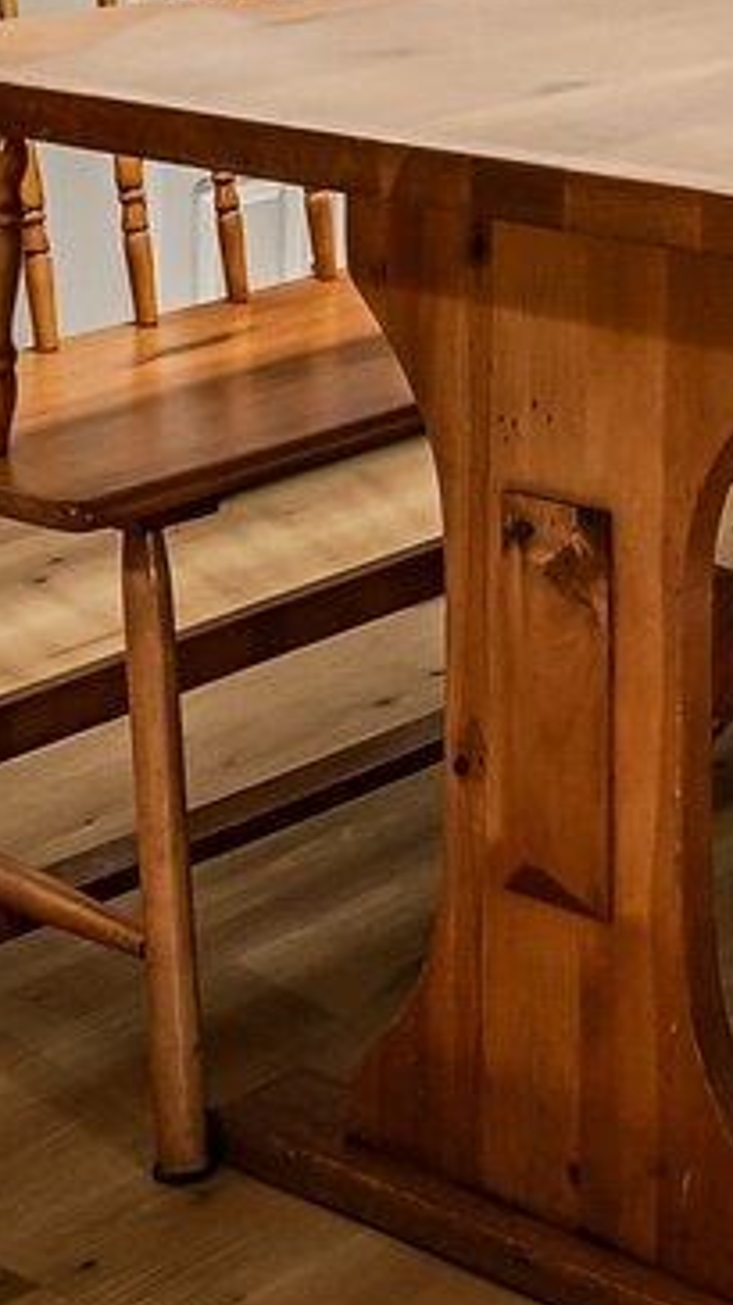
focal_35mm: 94
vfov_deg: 20.5
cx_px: 762
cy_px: -442
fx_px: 3252
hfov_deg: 12.7
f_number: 8
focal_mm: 16
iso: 400
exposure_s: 1/2.5
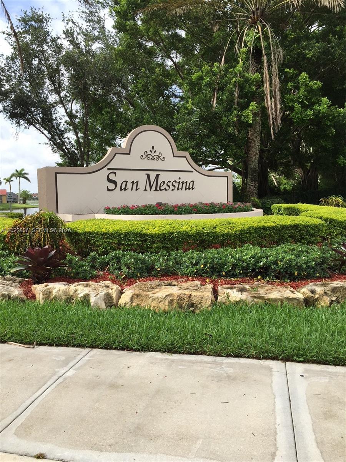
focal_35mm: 29
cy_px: 231
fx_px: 386
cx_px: 173
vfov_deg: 61.7
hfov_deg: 48.2
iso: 32
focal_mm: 4.15
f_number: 2.2
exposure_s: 1/1068
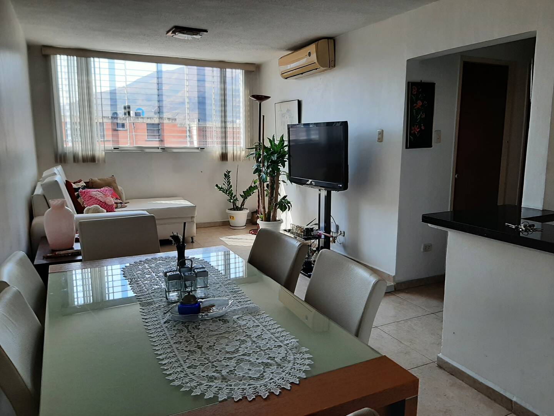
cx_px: 277
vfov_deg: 53.1
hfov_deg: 67.3
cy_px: 208
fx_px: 416
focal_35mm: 26
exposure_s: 1/167
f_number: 1.7
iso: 40
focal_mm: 3.93
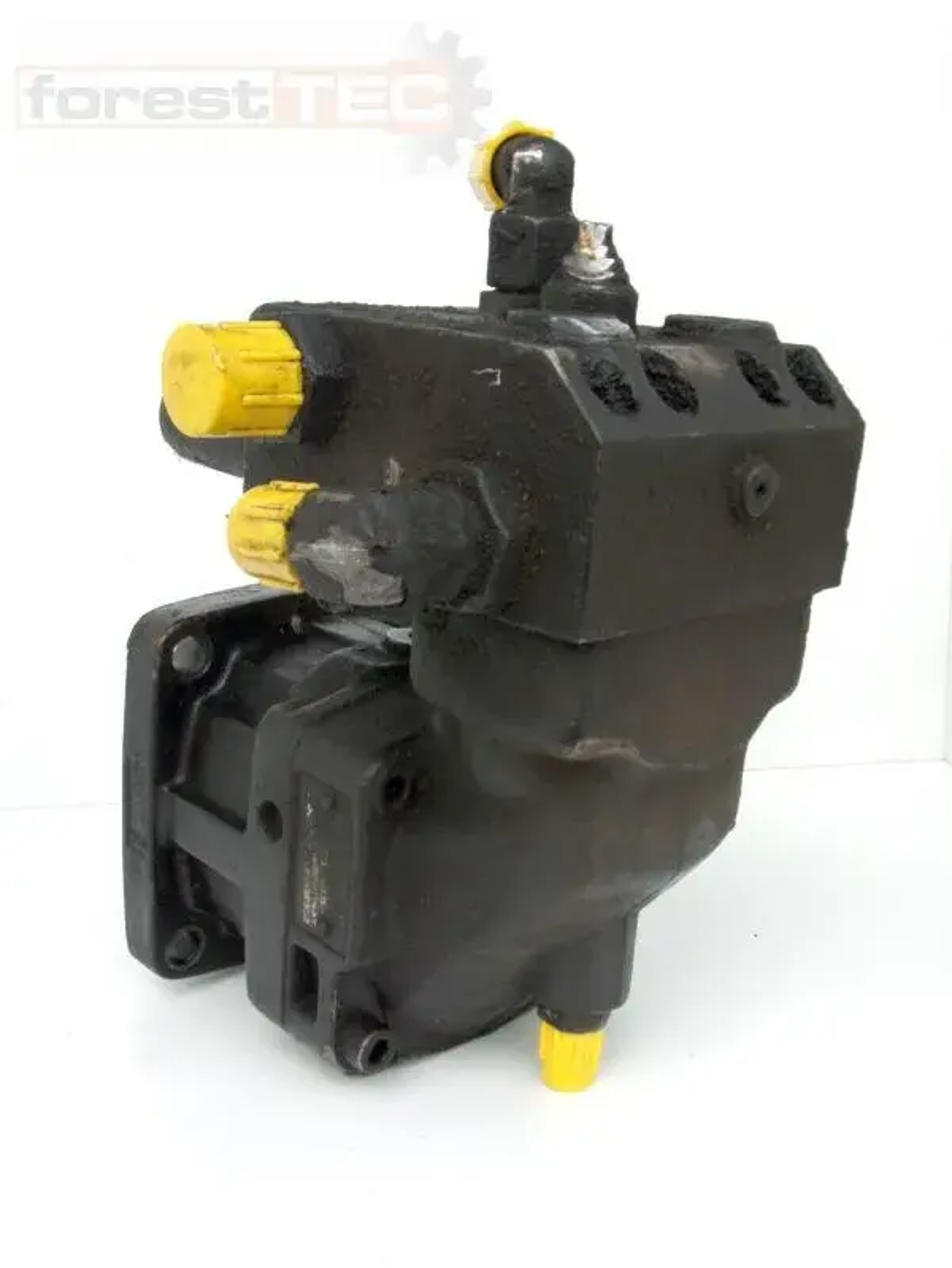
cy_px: 634
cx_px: 476
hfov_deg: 43.0
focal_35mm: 33
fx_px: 1209
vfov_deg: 55.3
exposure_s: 1/140
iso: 80
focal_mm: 5.9
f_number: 3.7
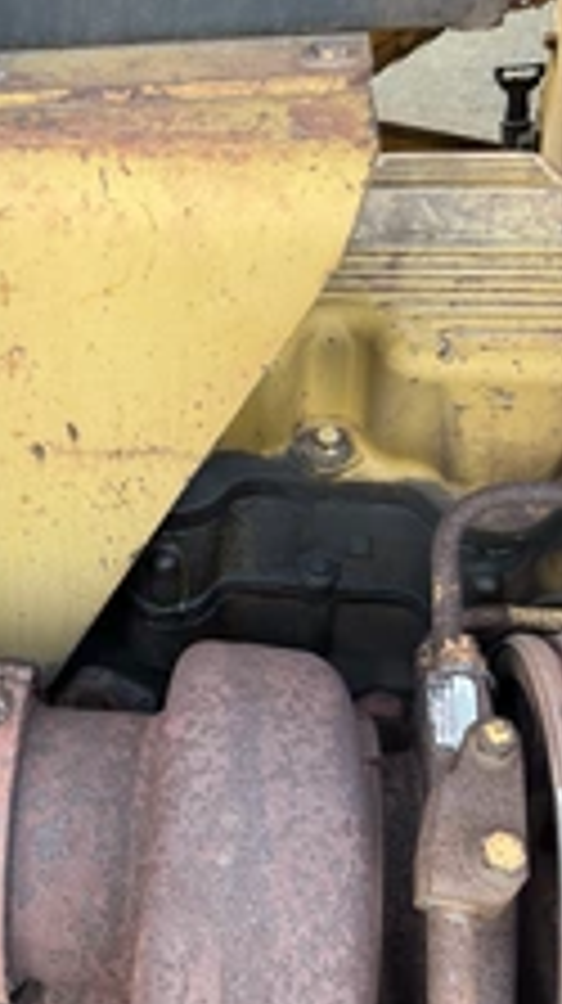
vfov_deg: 43.6
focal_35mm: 47
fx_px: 1248
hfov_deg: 23.3
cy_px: 428
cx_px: -108
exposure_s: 1/121
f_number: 1.78
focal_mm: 6.76
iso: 100
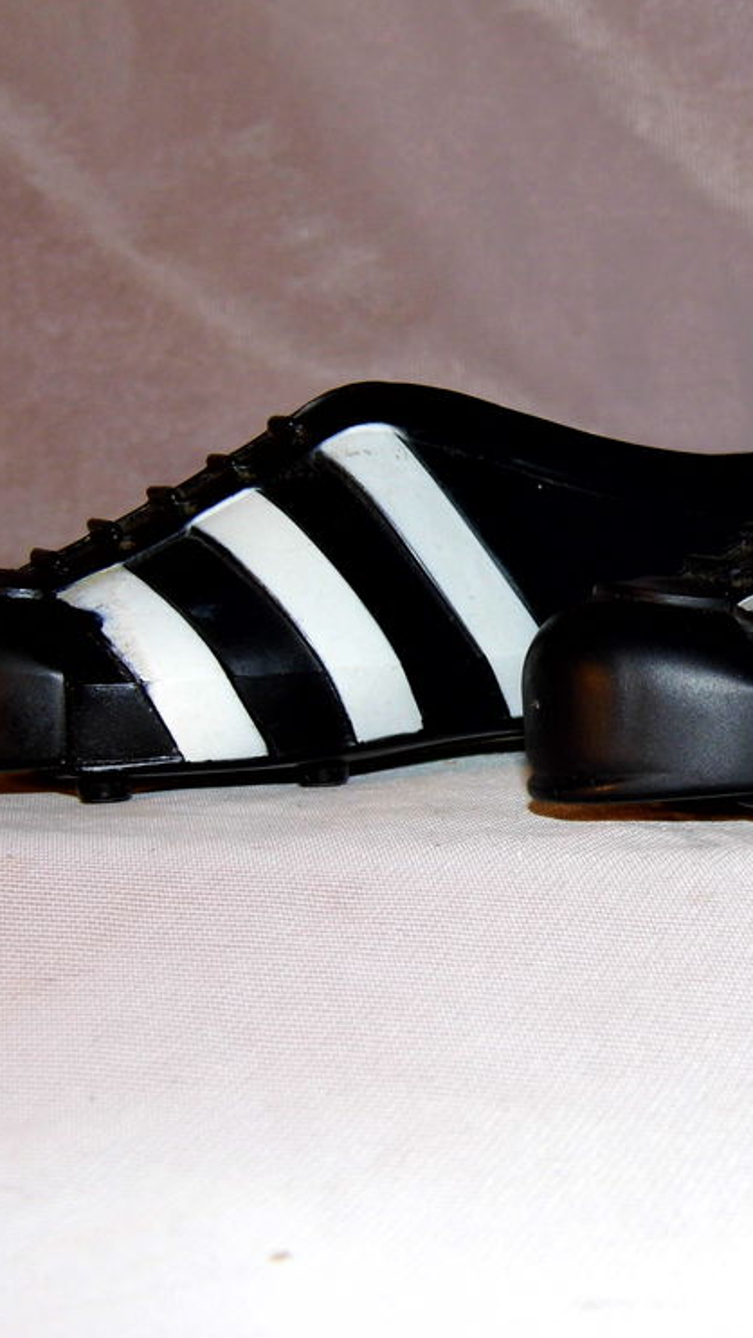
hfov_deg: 14.1
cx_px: 690
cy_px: 674
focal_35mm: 85
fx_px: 3017
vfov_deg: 25.0
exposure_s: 1/60
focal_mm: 10.4
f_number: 3.9
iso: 100
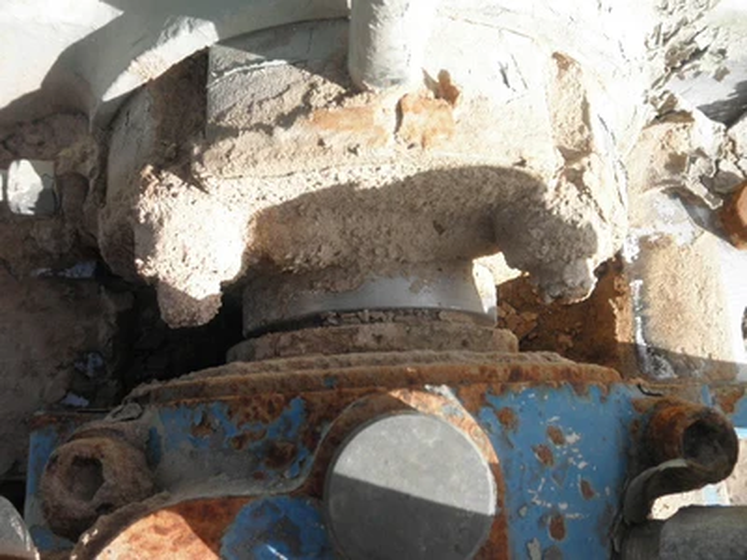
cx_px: 374
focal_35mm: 28
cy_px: 280
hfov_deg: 63.4
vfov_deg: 49.7
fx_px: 604
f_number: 8.5
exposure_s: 1/60
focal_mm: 5
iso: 64
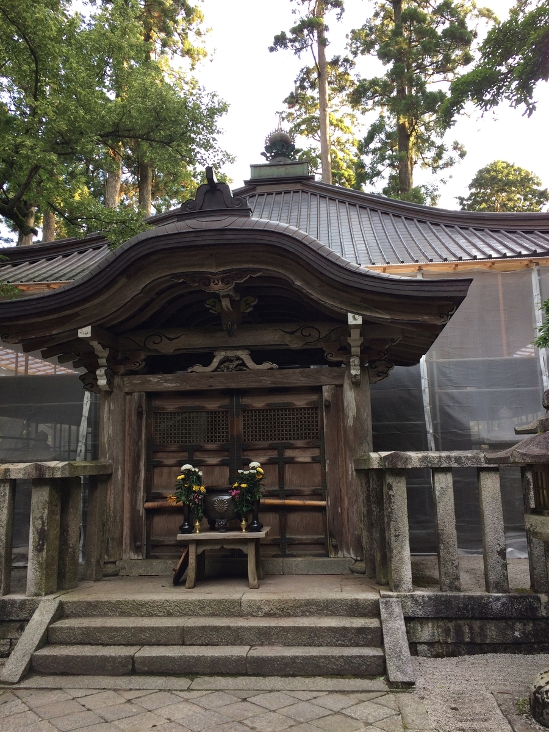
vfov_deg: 61.7
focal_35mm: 29
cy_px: 366
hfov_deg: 48.2
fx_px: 613
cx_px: 274
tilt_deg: +5.8
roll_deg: +2.5
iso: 40
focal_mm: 4.15
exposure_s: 1/60
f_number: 2.2
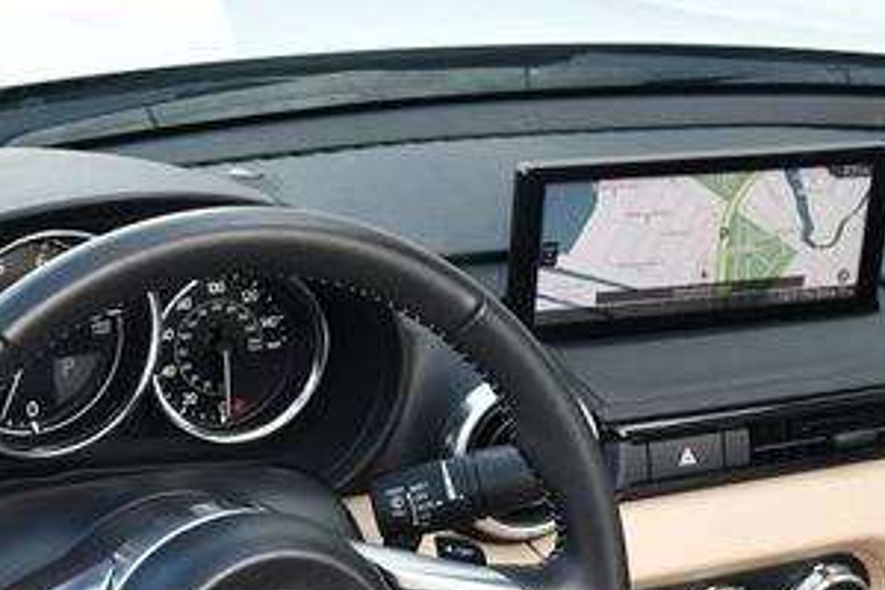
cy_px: 602
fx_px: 2311
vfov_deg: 14.3
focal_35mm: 94
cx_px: 354
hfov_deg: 21.7
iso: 400
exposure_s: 1/250
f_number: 3.8
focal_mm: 22
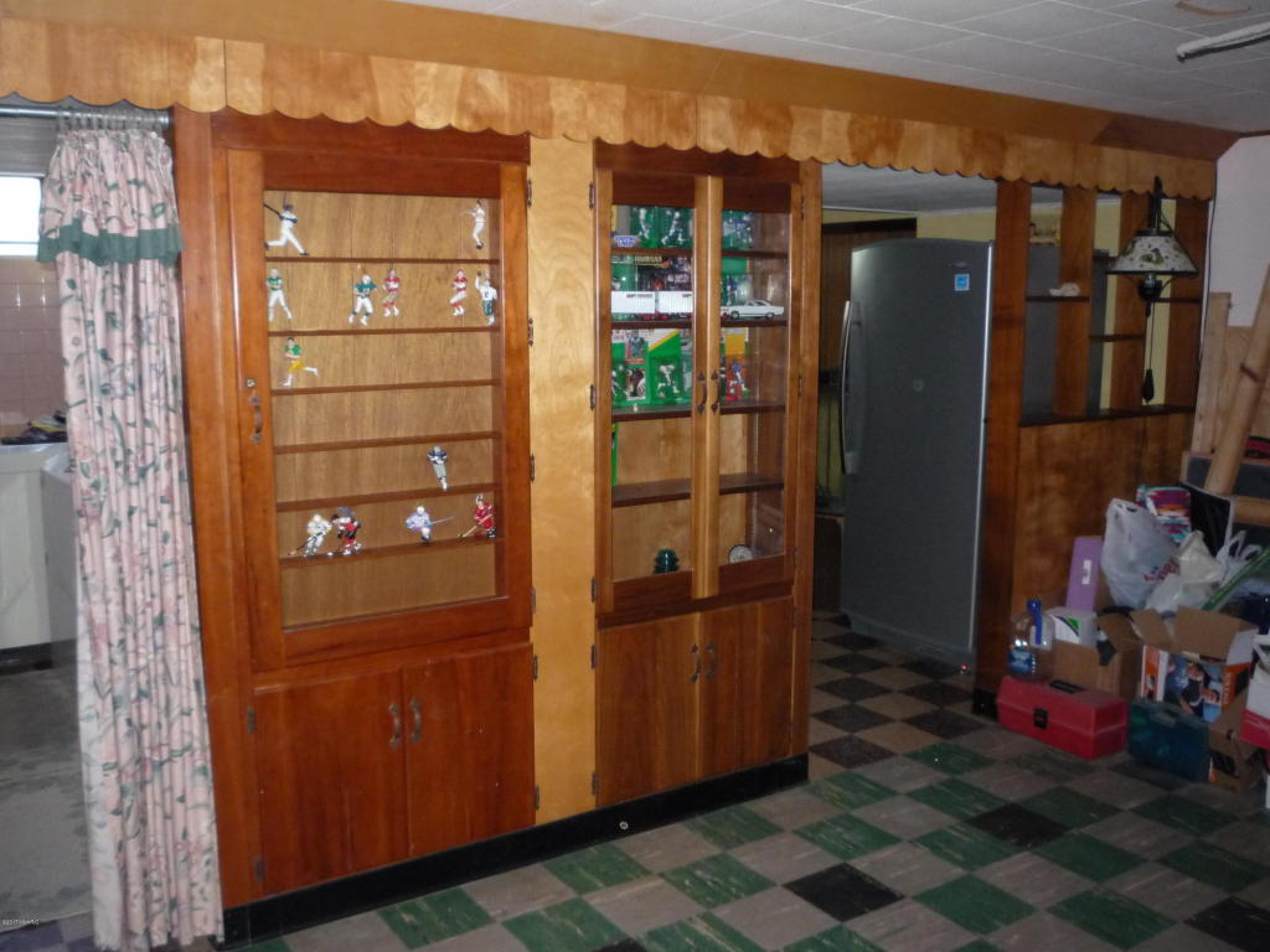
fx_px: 1174
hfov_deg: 56.8
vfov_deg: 44.2
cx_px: 635
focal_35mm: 32
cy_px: 476
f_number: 3.3
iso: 320
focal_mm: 5.2
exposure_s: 1/30
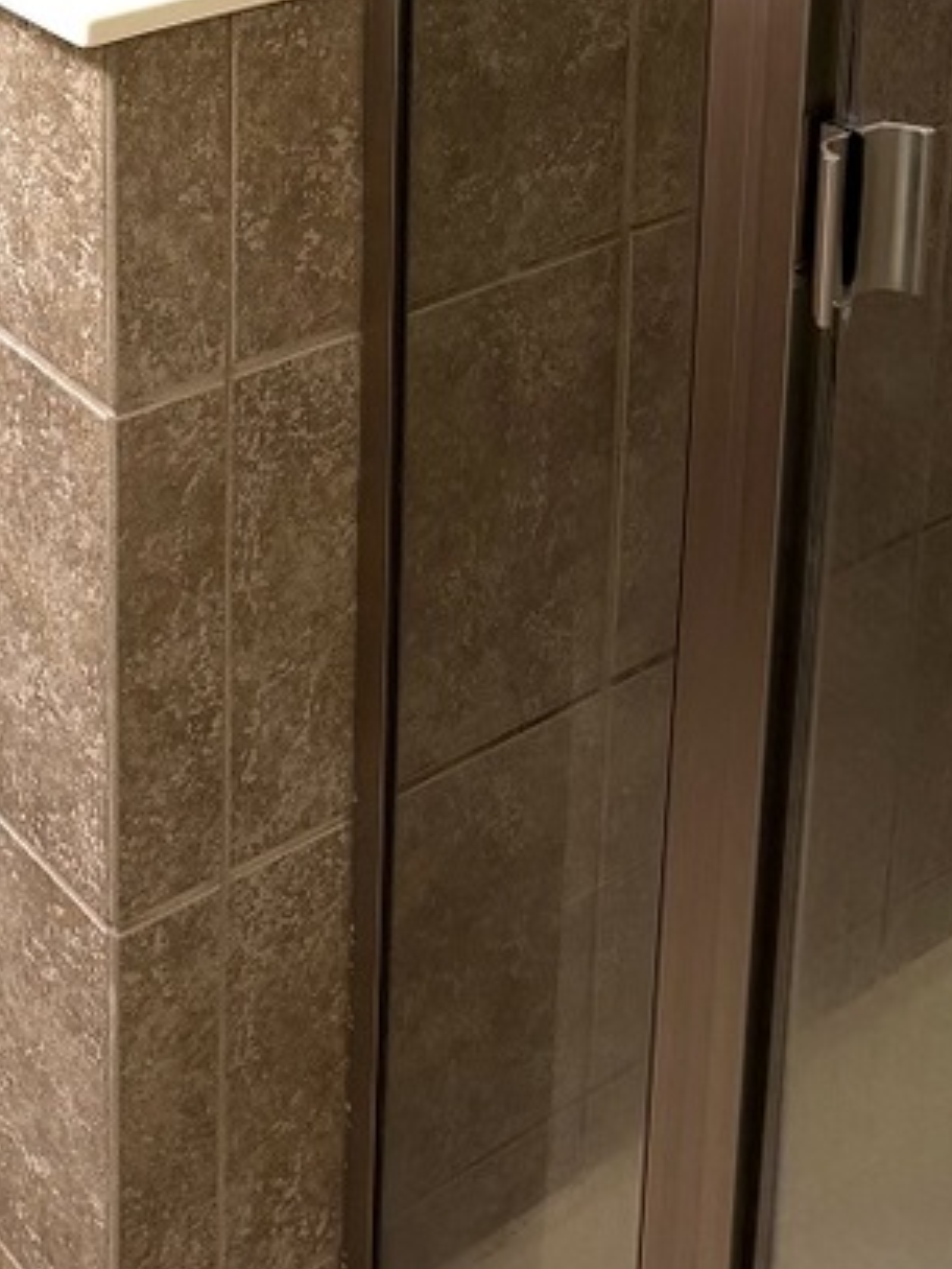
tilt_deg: -14.3
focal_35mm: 64
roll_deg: +0.3
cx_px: 113
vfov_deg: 26.8
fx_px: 2346
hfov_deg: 22.4
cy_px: -257
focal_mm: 6.76
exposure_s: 1/60
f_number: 1.78
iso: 125
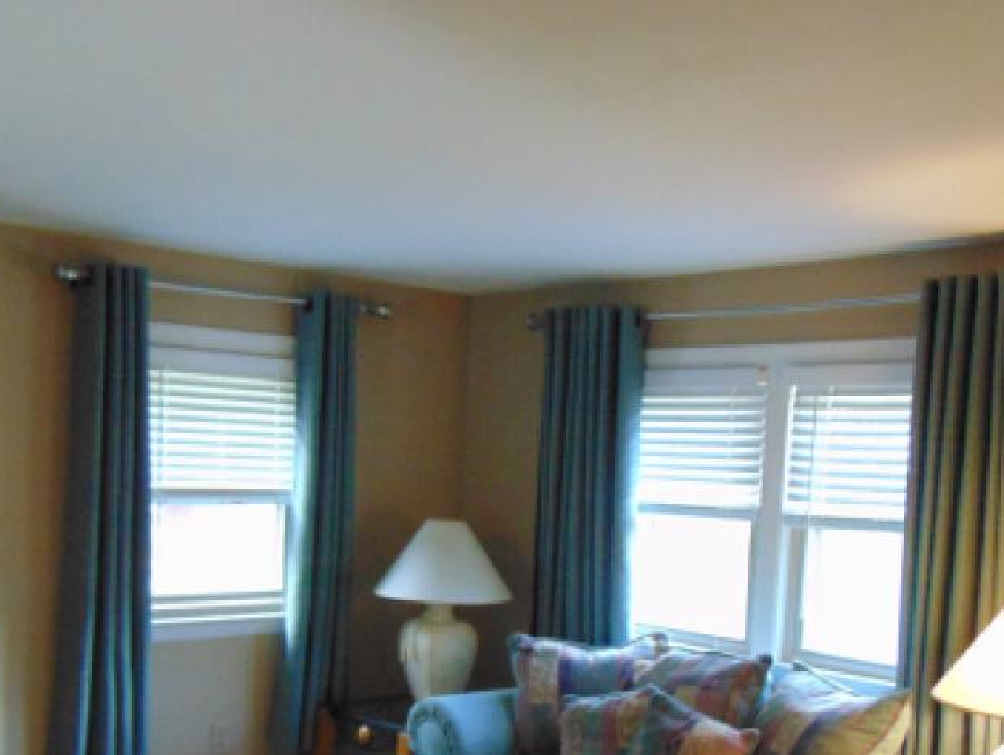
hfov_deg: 45.7
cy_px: 558
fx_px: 1190
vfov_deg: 34.5
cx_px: 492
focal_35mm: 41
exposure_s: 1/30
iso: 400
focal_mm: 4.5
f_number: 3
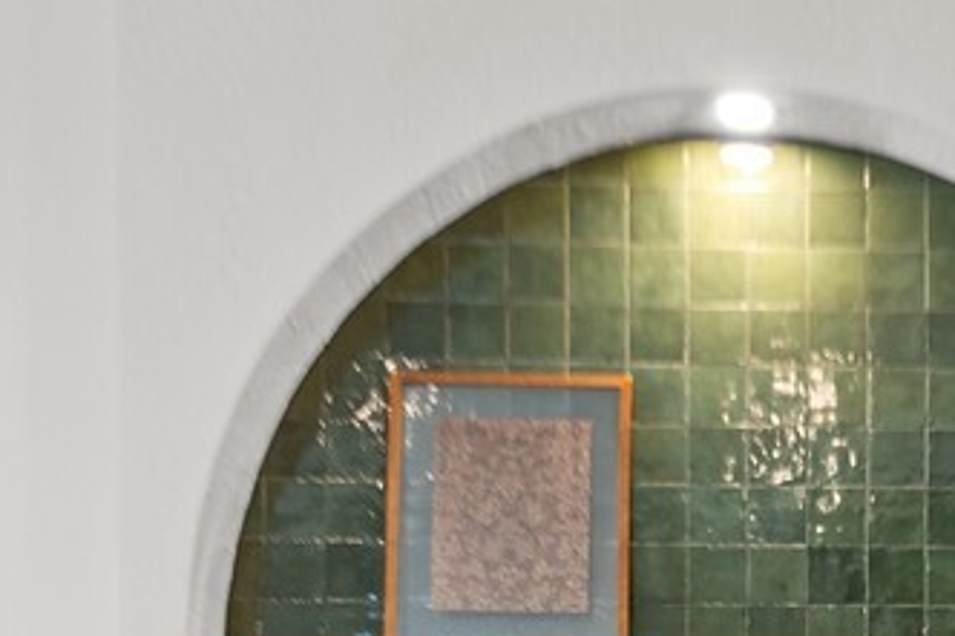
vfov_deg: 15.5
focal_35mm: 85
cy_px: 745
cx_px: 841
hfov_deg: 23.4
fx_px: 2254
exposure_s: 1/1.67
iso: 100
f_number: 7.1
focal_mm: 26
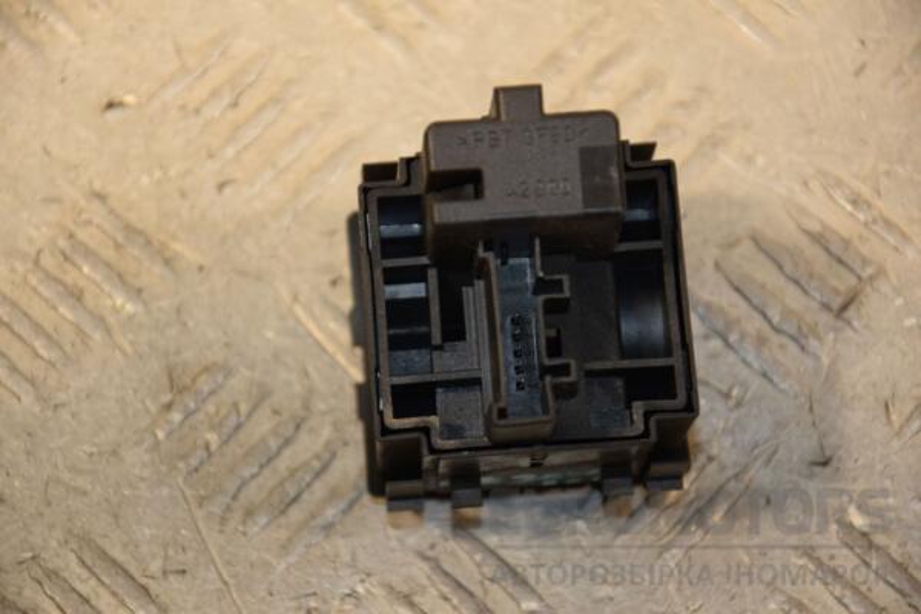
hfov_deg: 13.0
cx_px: 460
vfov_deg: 8.7
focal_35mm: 158
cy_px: 307
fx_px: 4029
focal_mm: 105
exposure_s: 1/200
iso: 800
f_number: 5.6
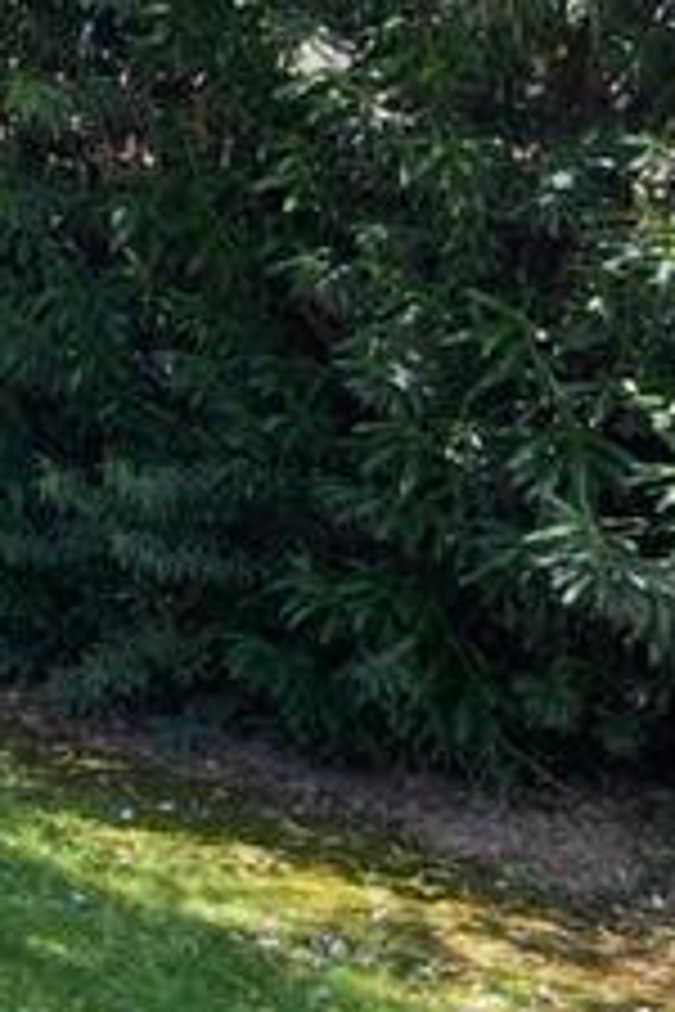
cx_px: -657
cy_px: 211
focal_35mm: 77
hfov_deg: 14.7
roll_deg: -0.8
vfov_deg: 25.9
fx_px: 2165
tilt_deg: +2.7
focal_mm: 5.1
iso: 50
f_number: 1.6
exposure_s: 1/416
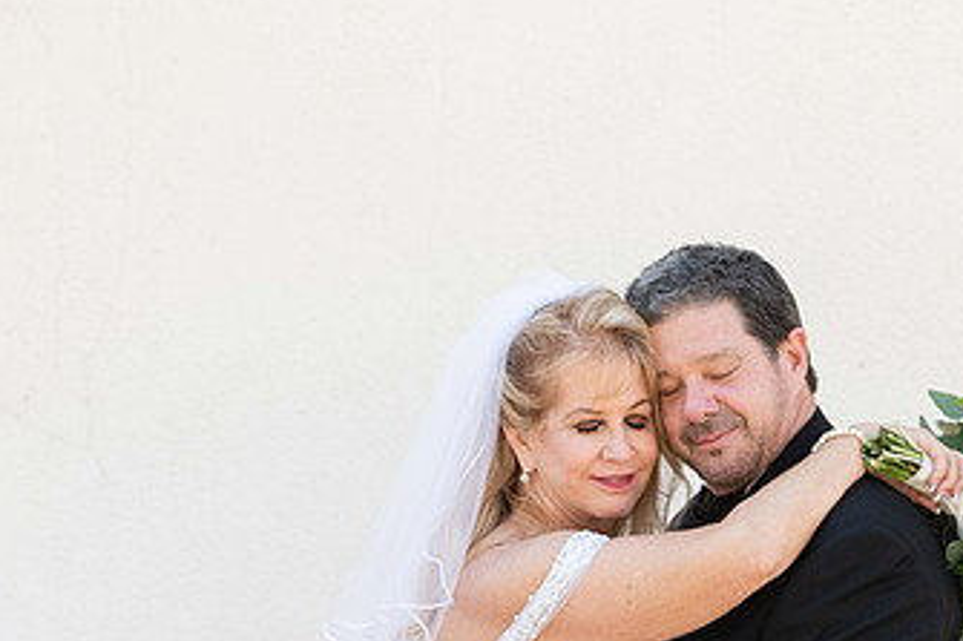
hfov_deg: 12.2
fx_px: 4518
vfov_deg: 8.1
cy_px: 435
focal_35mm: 169
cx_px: 601
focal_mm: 86
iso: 1000
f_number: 5
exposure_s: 1/1250
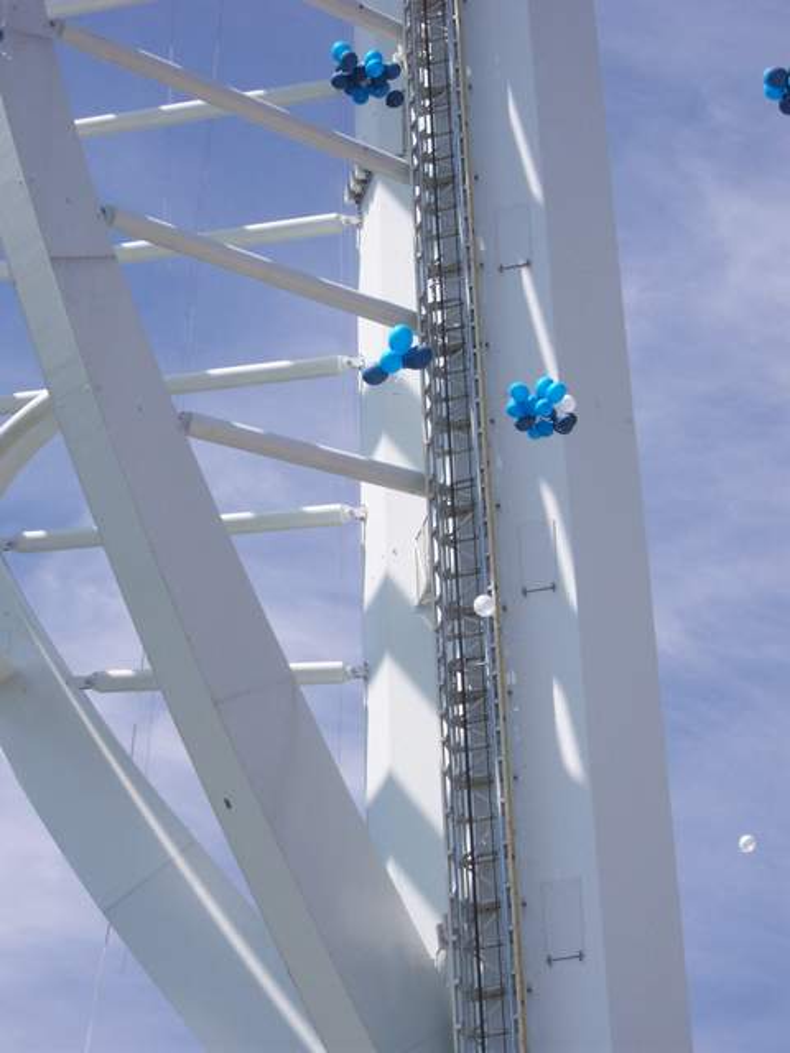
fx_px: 3469
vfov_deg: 17.3
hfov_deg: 13.0
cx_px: 395
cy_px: 526
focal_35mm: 114
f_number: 8
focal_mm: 24
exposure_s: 1/350
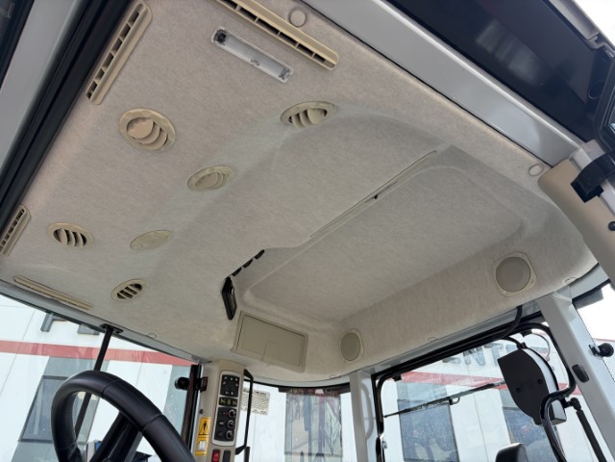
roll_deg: -1.4
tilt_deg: +41.7
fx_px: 462
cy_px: 231
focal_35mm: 26
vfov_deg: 53.1
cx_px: 308
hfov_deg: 67.3
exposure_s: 1/435
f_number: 1.6
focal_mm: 5.96
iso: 50
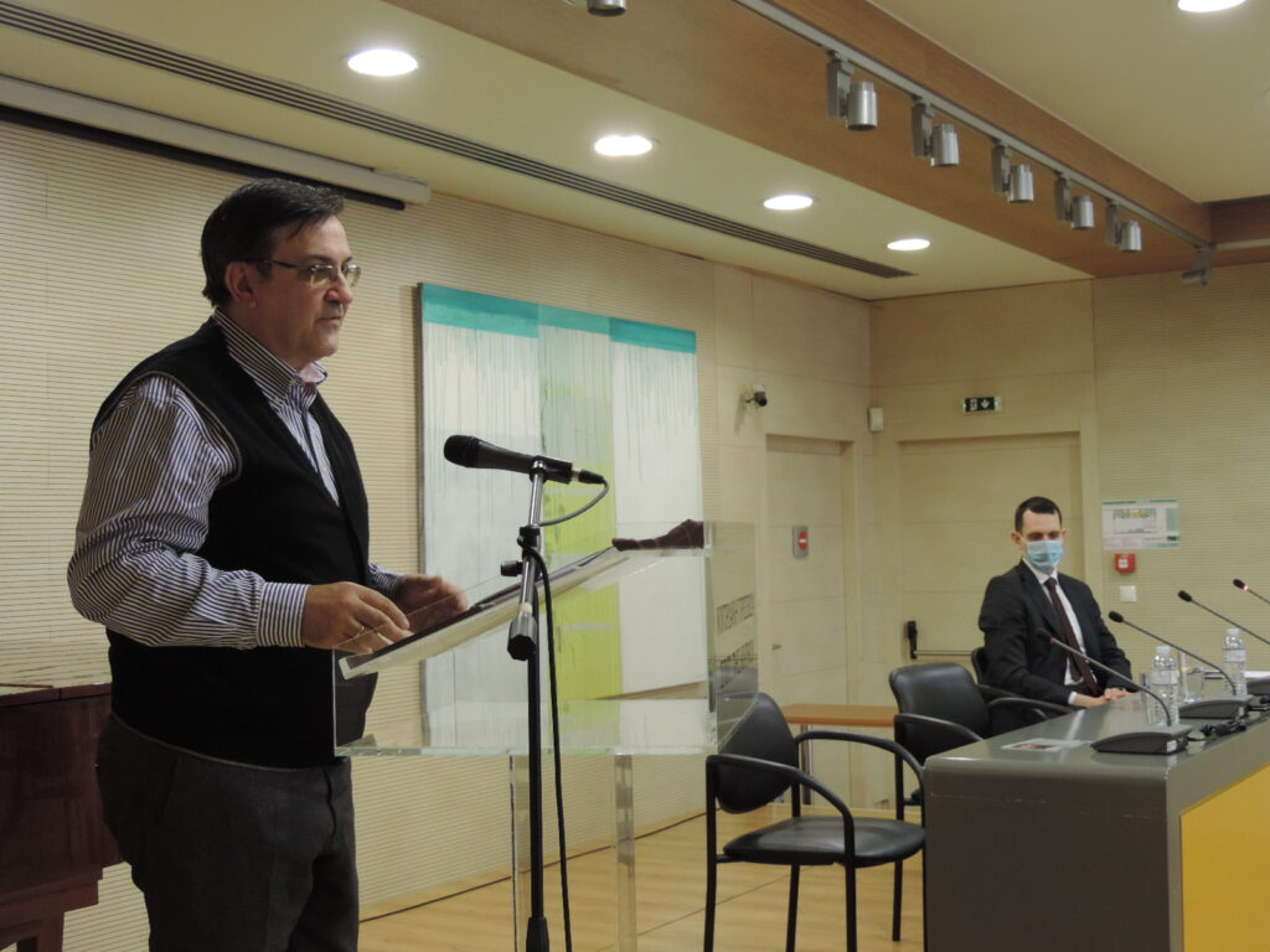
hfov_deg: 40.4
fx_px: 1724
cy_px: 476
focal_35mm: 47
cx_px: 635
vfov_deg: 30.9
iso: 400
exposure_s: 1/25
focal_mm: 8.3
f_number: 3.5
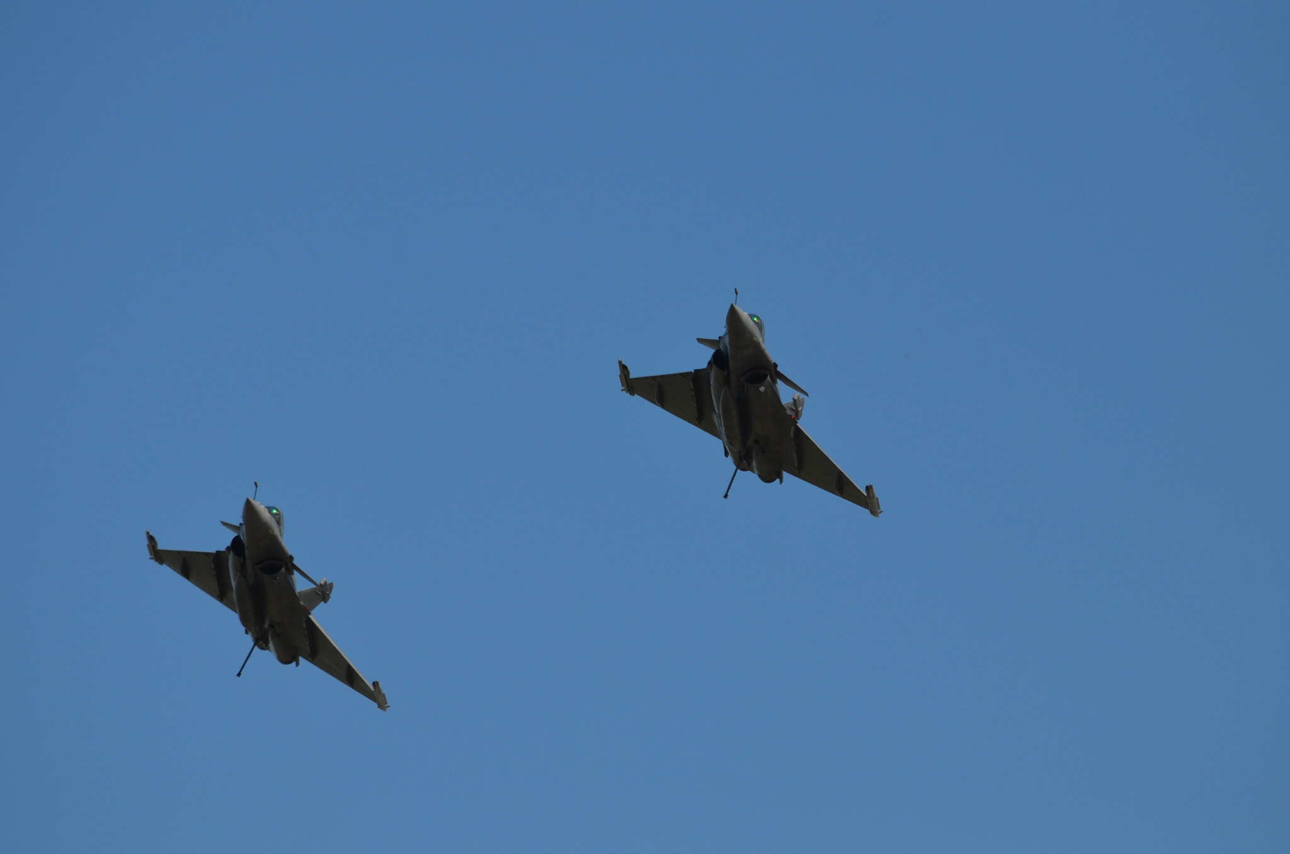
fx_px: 16090
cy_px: 427
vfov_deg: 3.0
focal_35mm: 450
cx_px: 645
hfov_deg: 4.6
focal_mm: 300
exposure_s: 1/2000
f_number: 8
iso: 360
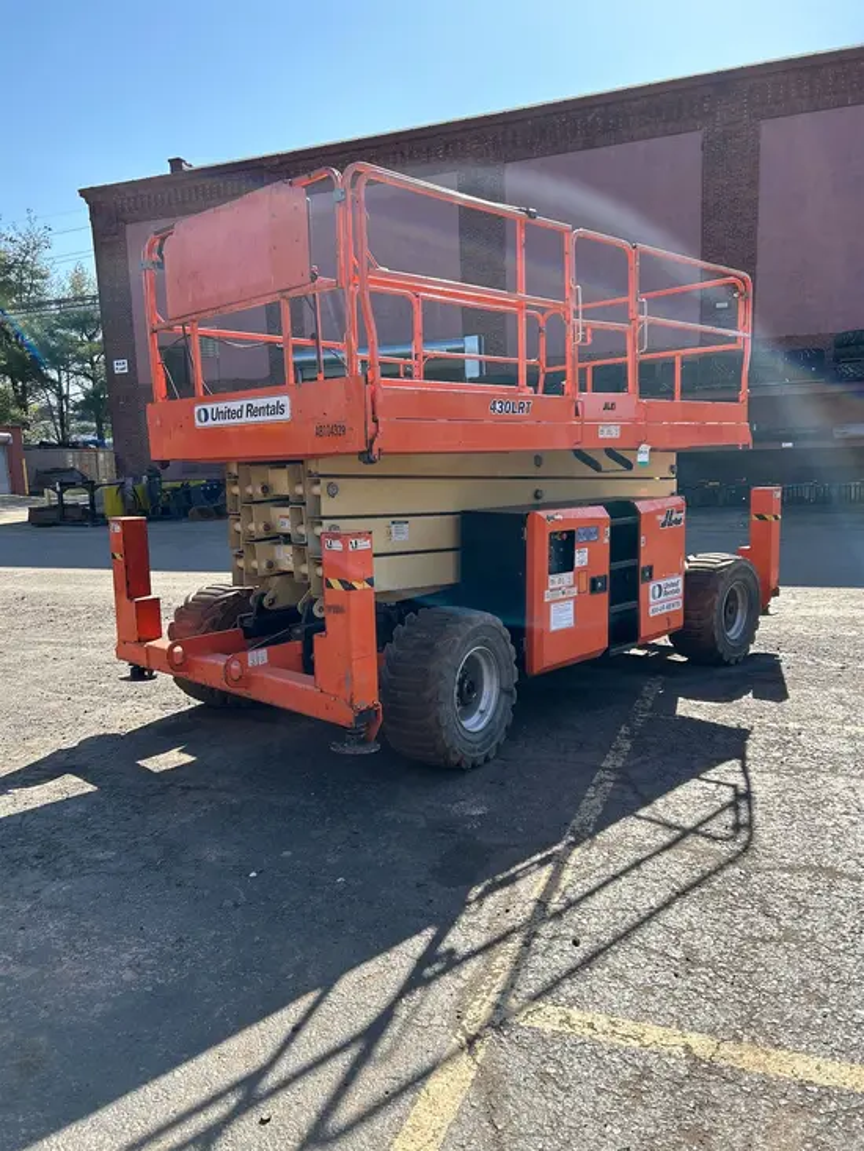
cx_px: 432
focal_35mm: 26
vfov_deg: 67.3
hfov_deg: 53.1
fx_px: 865
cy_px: 576
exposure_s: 1/1449
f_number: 1.5
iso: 50
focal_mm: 5.7
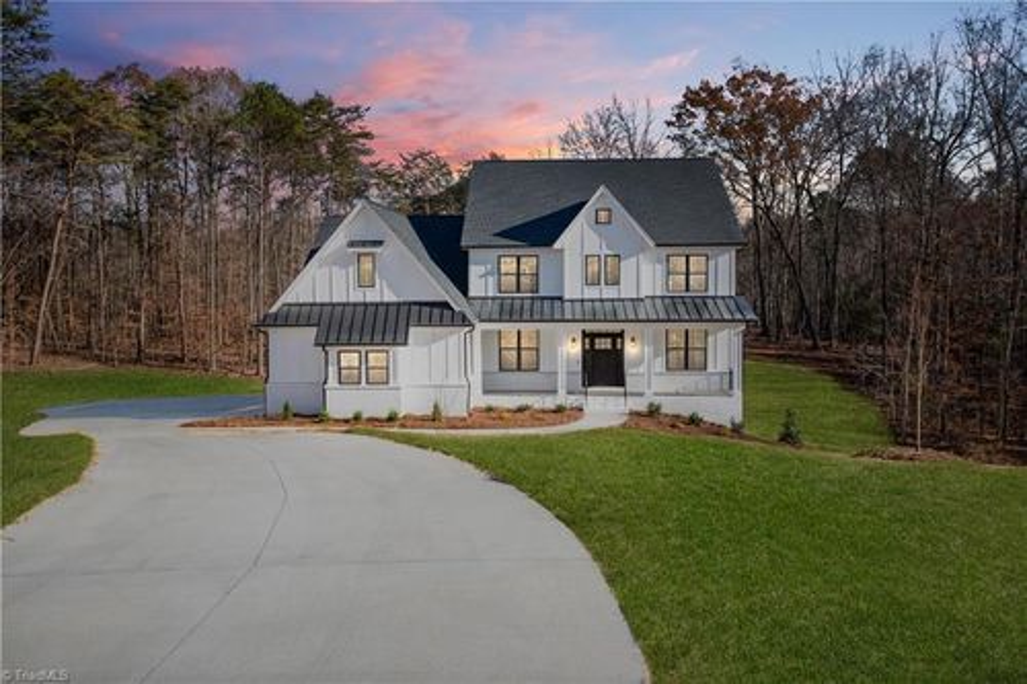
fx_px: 998
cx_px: 514
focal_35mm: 35
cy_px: 342
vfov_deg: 37.8
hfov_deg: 54.5
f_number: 4
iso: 160
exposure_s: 1/1000
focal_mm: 35
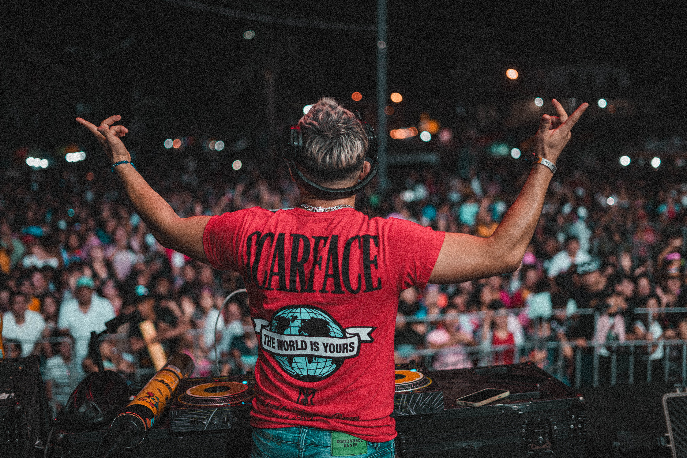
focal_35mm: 50
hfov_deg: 39.6
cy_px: 229
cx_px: 344
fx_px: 954
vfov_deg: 27.0
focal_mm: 50
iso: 250
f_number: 1.8
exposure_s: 1/125
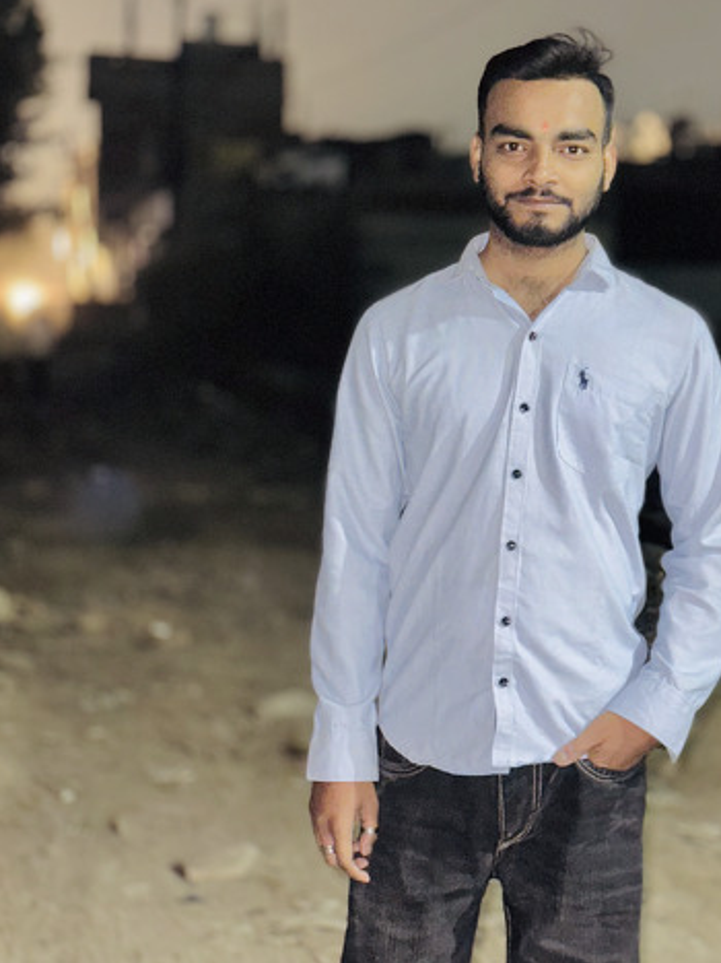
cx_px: 524
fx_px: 2000
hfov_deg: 20.3
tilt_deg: -3.4
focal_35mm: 72
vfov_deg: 27.0
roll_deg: -1.4
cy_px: 421
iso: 320
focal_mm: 6.86
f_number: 1.78
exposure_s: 1/4
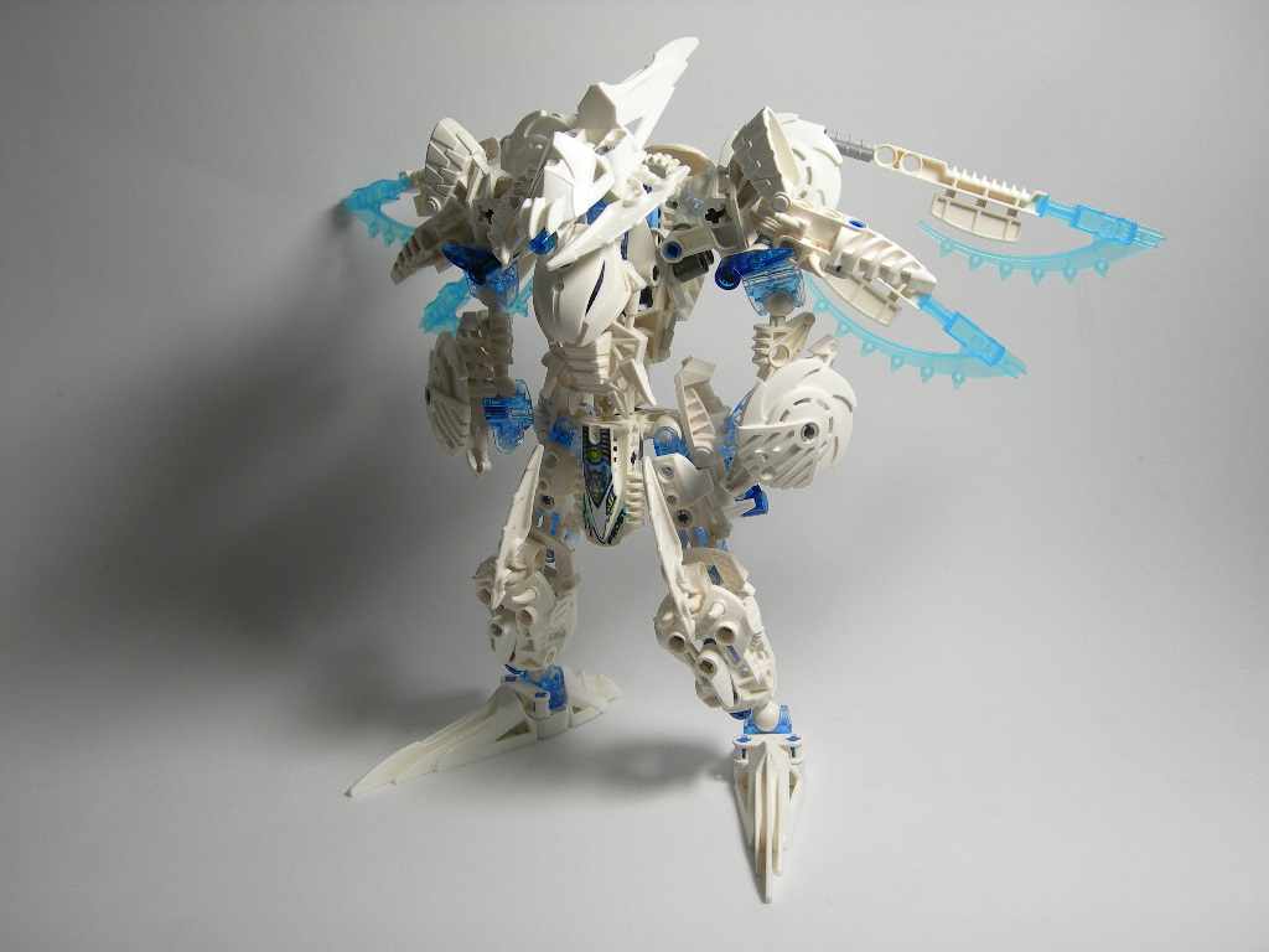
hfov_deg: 45.8
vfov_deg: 35.1
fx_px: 1503
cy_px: 476
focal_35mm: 41
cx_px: 634
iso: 50
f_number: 2.9
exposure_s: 1/42.8
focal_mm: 8.5
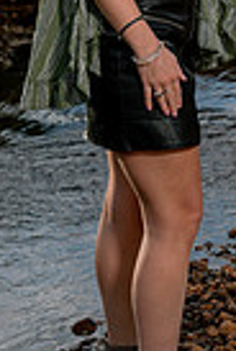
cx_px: 198
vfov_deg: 15.2
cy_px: -31
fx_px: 1282
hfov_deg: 10.5
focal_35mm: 131
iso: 100
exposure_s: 1/640
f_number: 4.5
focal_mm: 40
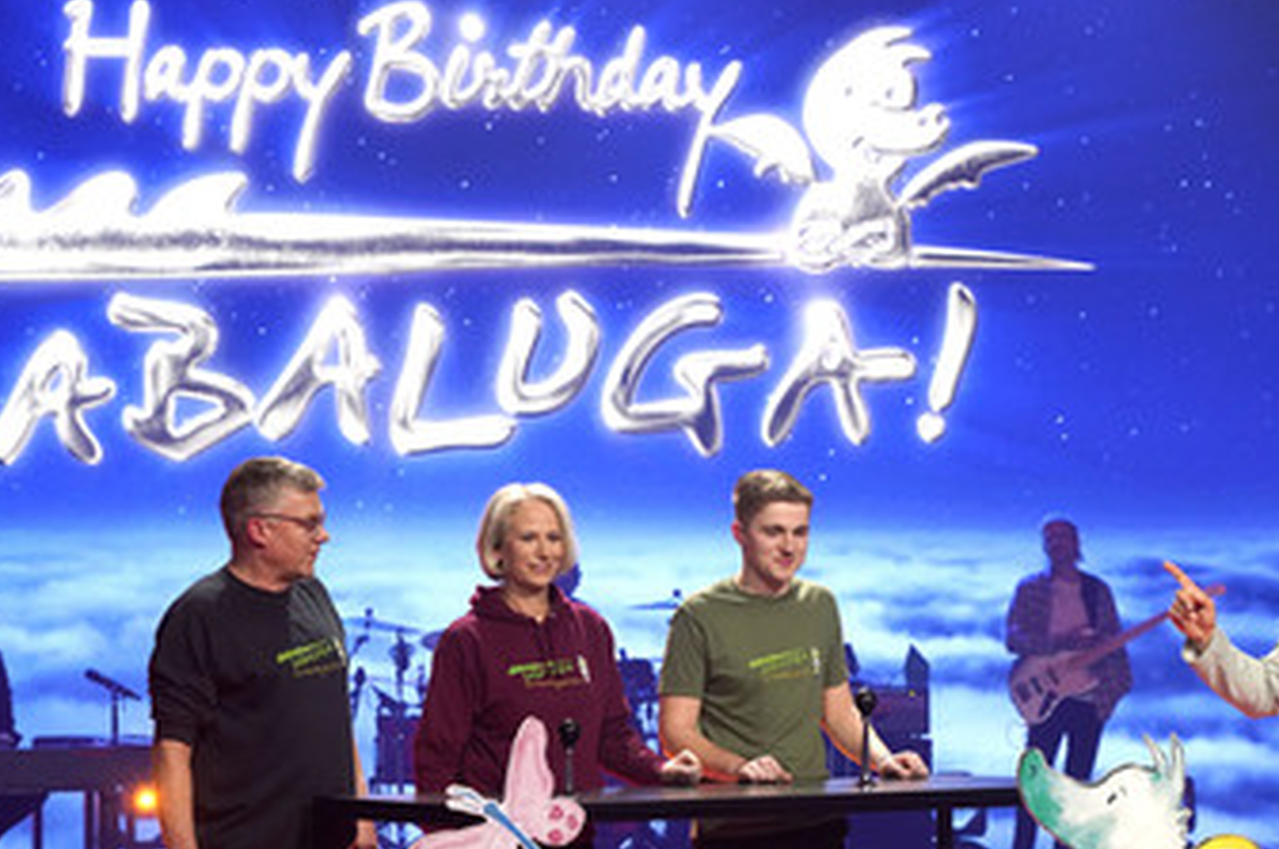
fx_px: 4718
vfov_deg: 10.3
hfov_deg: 15.4
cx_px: 744
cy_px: 548
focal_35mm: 133
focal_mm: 99
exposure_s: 1/160
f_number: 5.6
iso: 3200
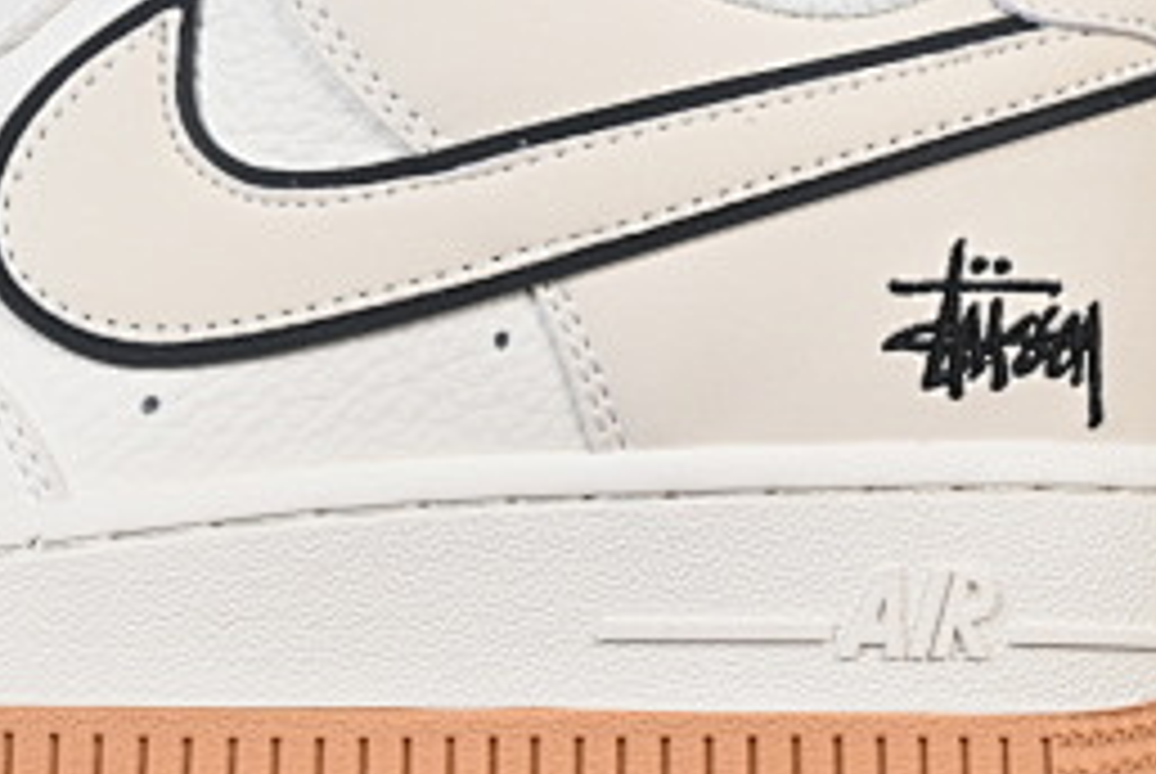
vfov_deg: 5.9
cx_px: 45
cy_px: 70
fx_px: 7490
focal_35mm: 233
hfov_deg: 8.8
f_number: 8
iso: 160
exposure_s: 1/80
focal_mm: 50
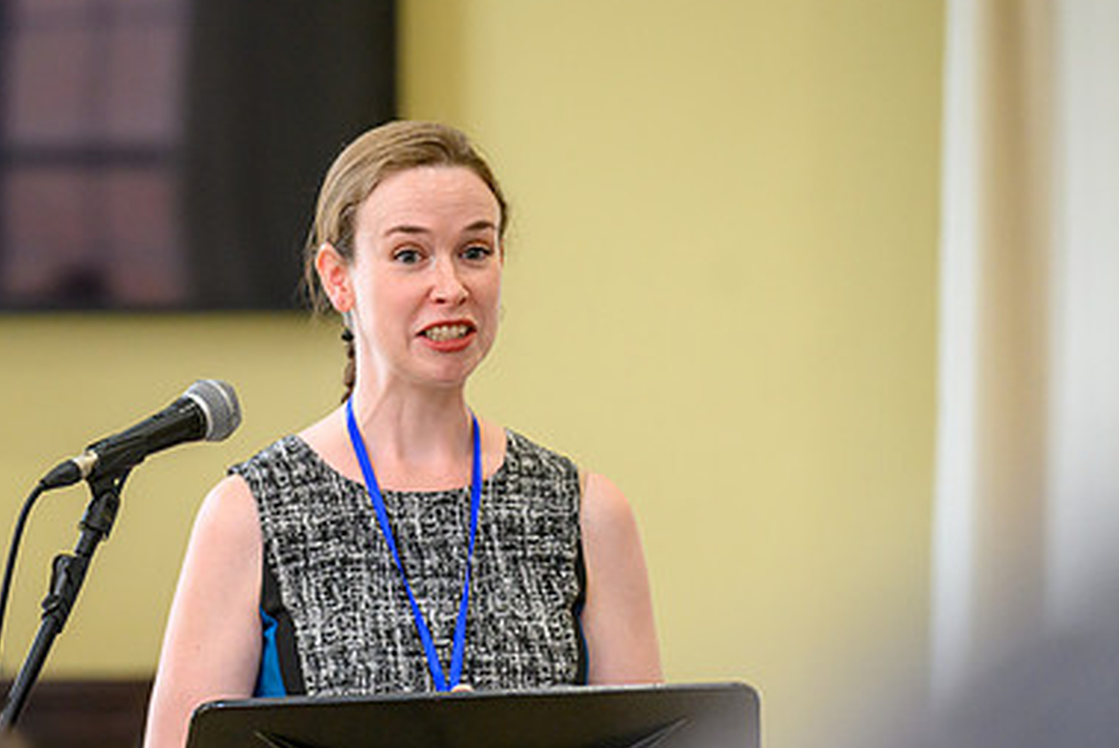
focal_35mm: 233
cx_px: 371
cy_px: 526
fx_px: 7248
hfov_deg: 8.8
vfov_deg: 5.9
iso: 2800
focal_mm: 150
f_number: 2.8
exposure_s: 1/400
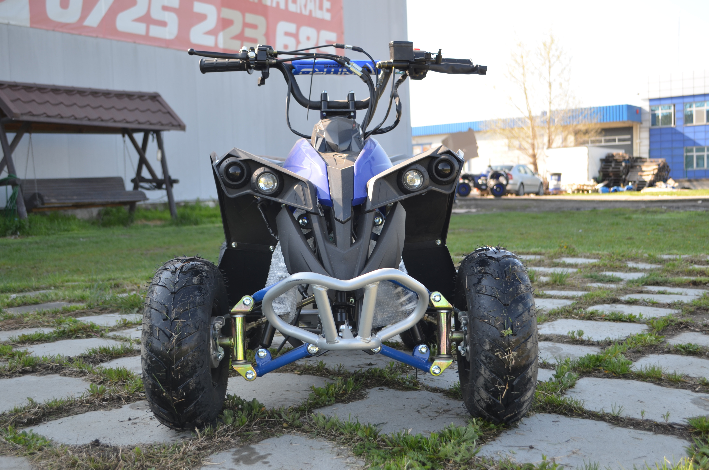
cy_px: 235
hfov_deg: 49.6
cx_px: 354
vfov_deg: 34.1
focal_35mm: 39
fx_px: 766
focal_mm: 26
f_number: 4.2
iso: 100
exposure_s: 1/125
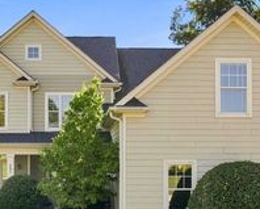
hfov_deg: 35.9
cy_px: 148
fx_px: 401
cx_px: 108
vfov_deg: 28.9
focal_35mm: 52
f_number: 2.8
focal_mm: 8.4
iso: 100
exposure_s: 1/250
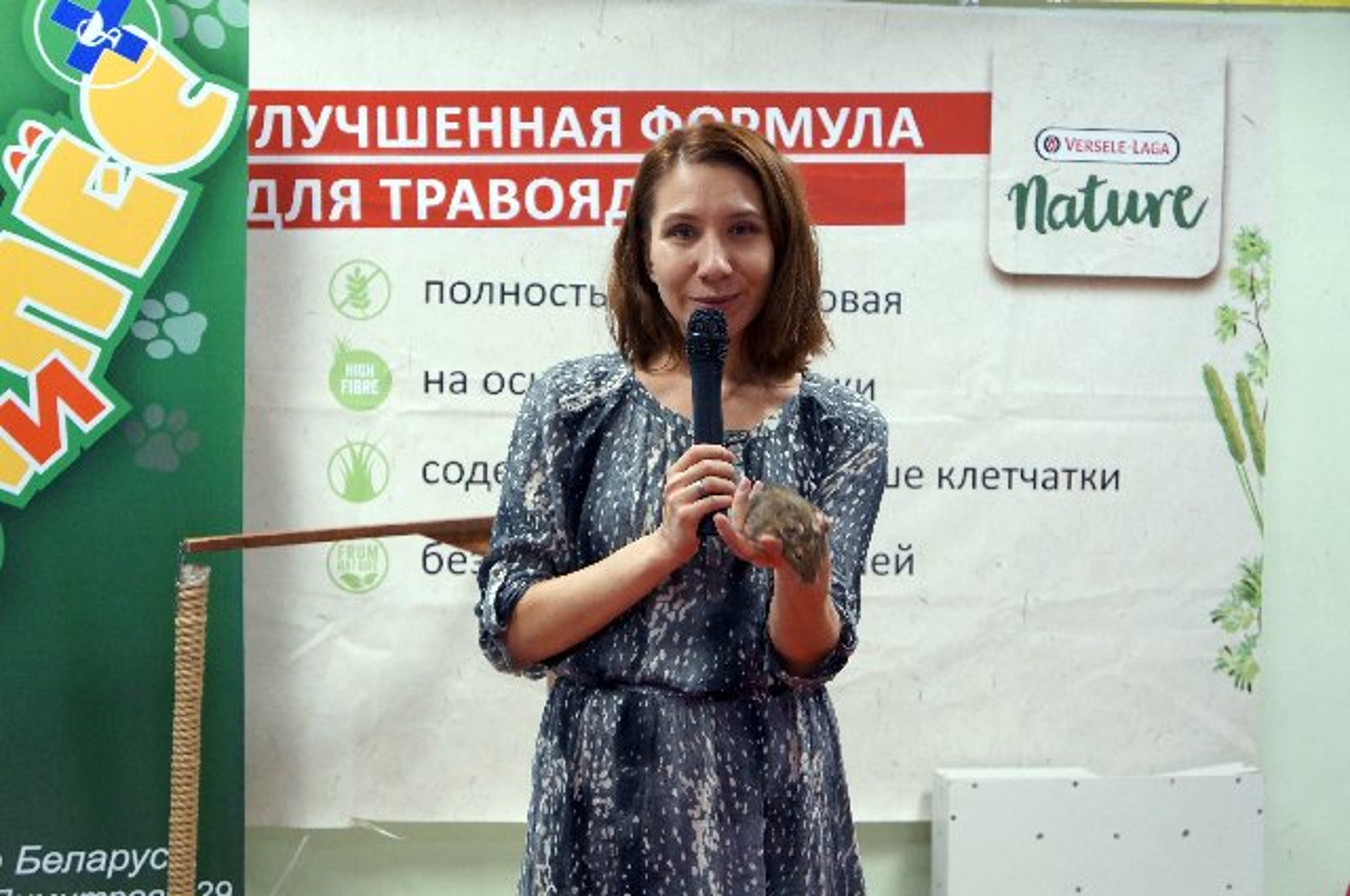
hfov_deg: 34.2
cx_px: 675
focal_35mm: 58
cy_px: 448
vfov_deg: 23.1
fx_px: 2191
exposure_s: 1/50
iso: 3200
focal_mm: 39
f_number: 4.5
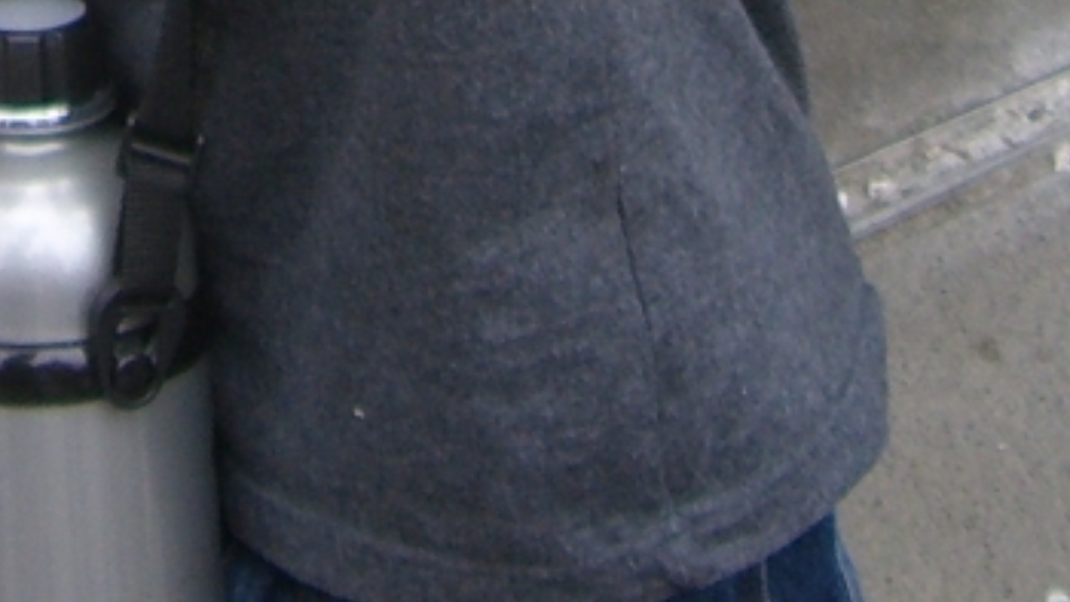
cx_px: 199
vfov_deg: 6.0
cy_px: -1180
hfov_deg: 11.3
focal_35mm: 189
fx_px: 5363
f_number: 2.7
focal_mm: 6.2
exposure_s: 1/250
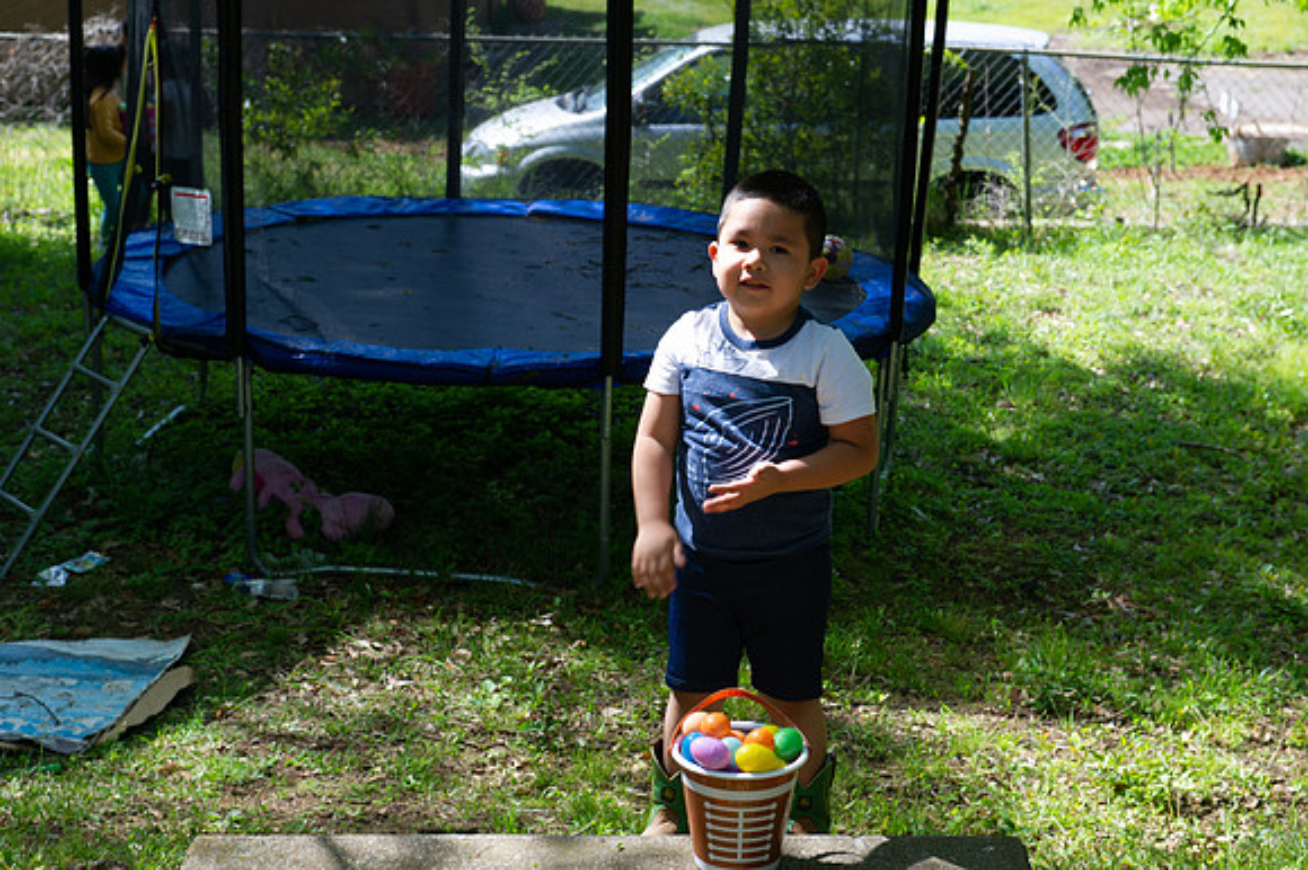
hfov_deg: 28.9
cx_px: 654
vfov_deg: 19.4
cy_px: 435
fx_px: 2542
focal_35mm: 70
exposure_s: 1/200
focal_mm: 70
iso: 200
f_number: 7.1
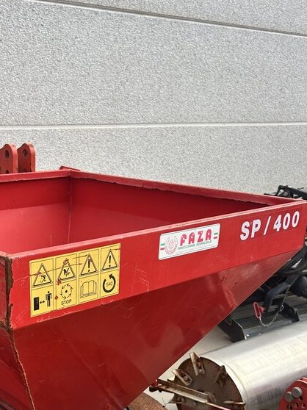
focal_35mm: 47
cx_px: 83
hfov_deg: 30.4
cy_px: 320
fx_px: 556
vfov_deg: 39.1
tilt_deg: -19.8
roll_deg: +0.1
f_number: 1.5
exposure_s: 1/1209
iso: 50
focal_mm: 5.7
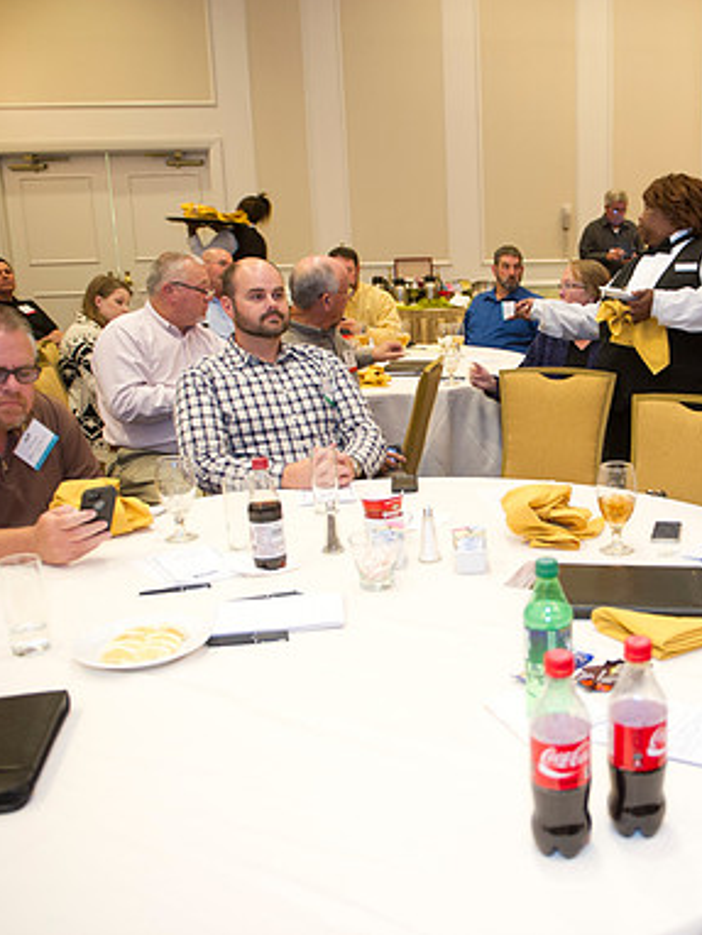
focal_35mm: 35
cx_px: 541
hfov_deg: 39.5
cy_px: 465
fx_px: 945
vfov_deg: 52.6
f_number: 2.8
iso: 1600
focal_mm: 24
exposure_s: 1/60
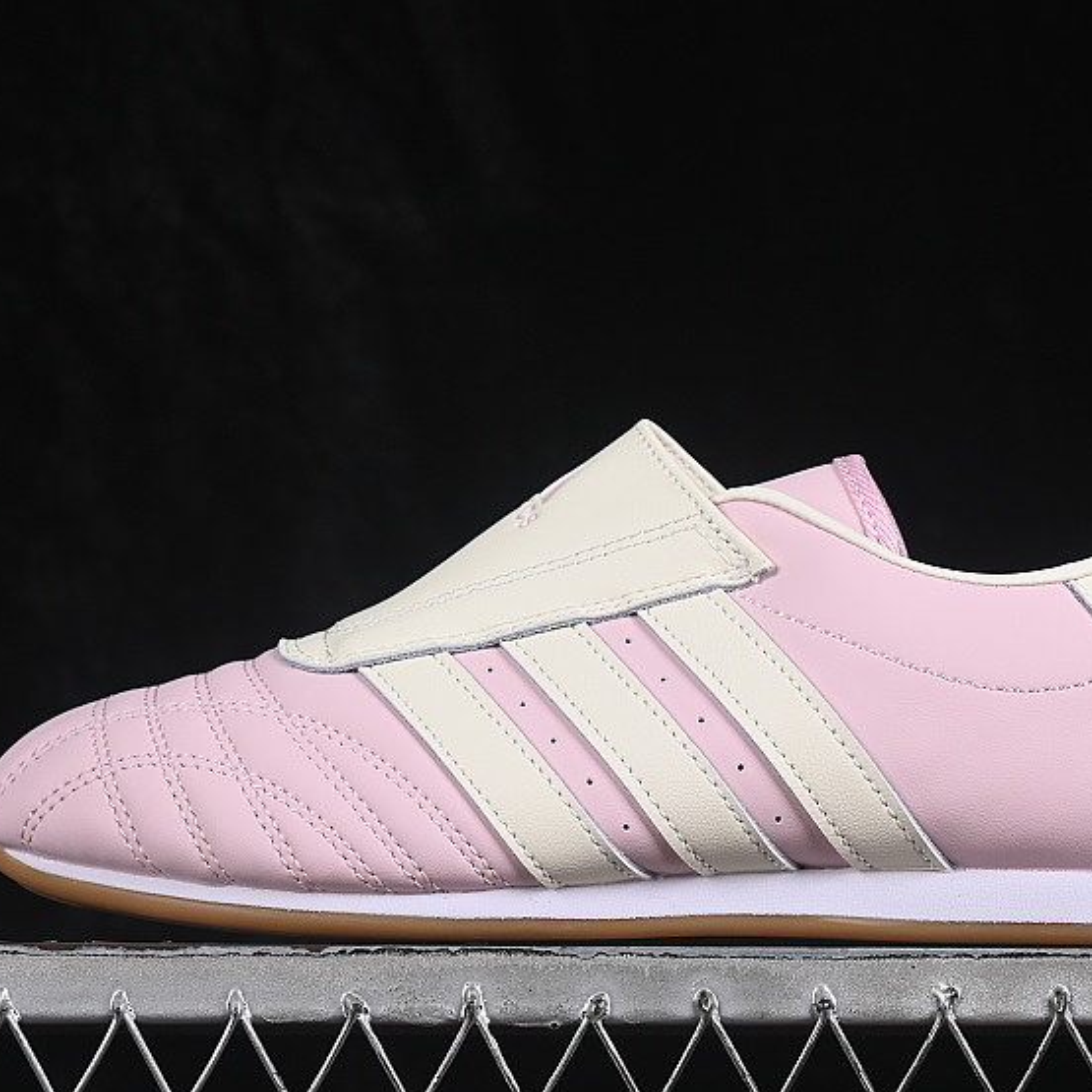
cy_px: 502
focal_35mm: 124
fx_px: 4426
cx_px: 624
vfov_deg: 14.1
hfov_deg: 14.1
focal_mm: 50
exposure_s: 1/80
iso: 160
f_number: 8
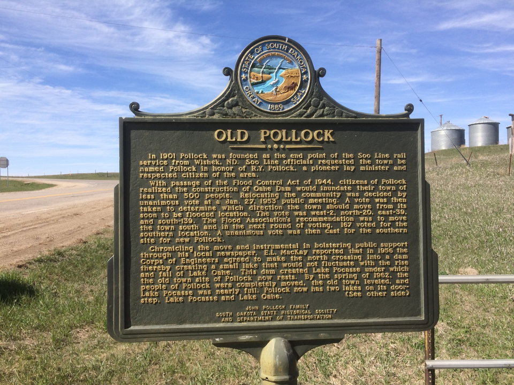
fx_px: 431
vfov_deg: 48.2
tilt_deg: +1.1
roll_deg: +0.1
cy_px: 192
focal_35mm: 29
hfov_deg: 61.7
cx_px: 257
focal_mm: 4.15
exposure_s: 1/1786
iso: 32
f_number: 2.2
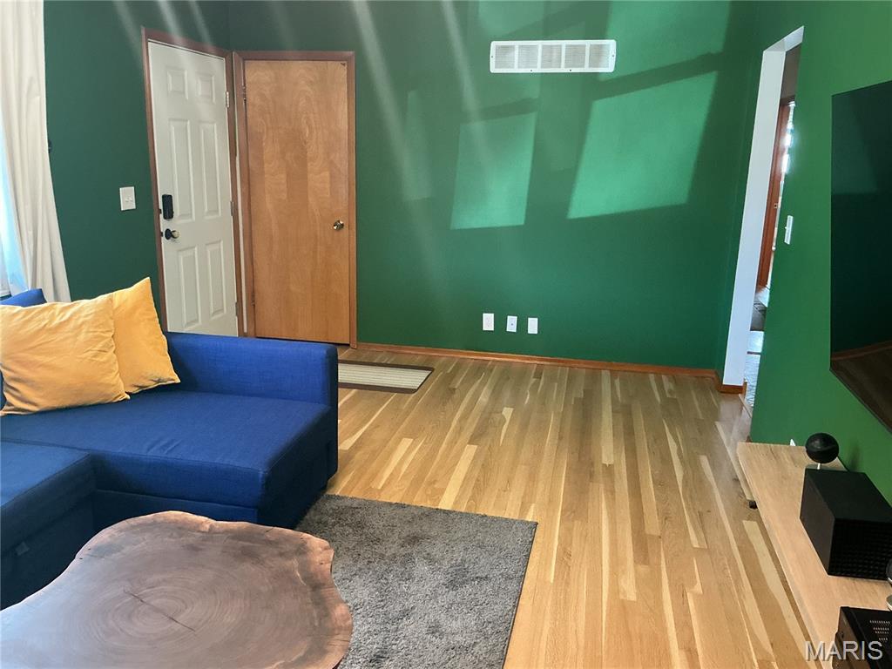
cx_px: 446
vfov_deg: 48.2
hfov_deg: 61.7
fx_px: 747
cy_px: 334
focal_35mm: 29
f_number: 1.8
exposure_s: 1/60
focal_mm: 3
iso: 250
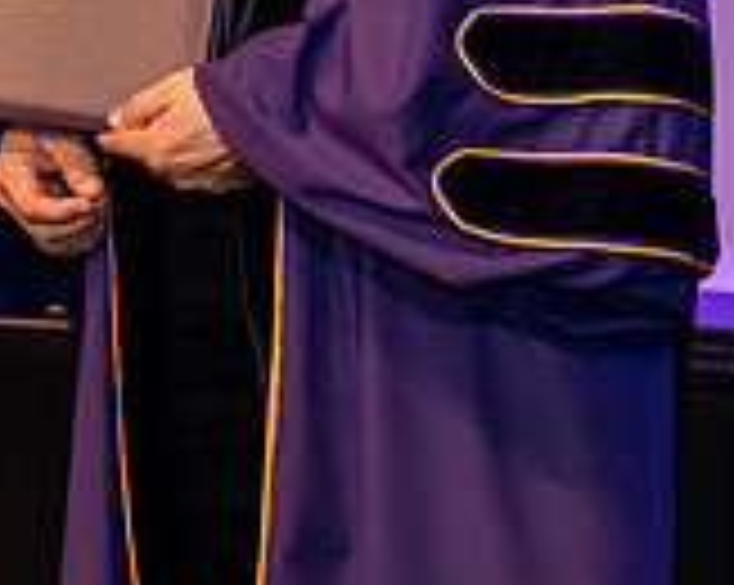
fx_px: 5945
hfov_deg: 7.0
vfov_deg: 5.6
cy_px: -223
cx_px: -68
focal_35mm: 274
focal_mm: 82
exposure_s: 1/200
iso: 3200
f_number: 4
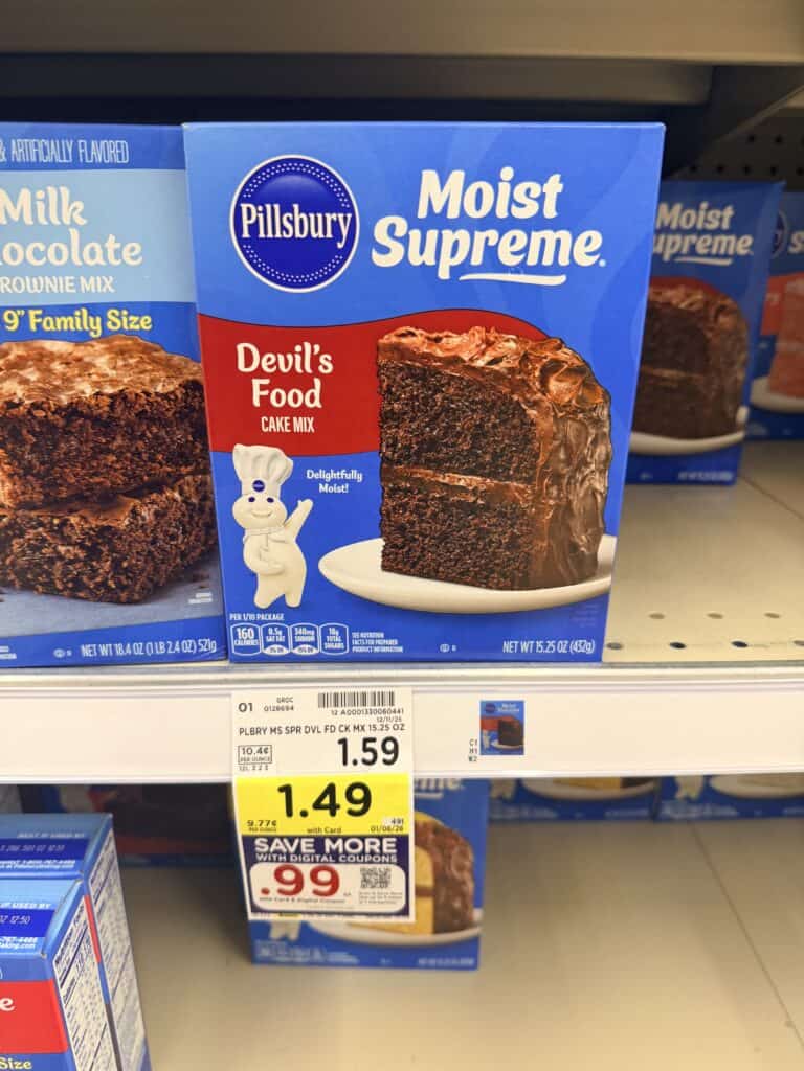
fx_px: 743
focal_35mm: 24
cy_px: 536
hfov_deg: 56.8
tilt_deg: -23.0
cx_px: 402
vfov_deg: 71.6
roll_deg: +0.2
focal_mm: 6.76
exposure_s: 1/44
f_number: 1.78
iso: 160
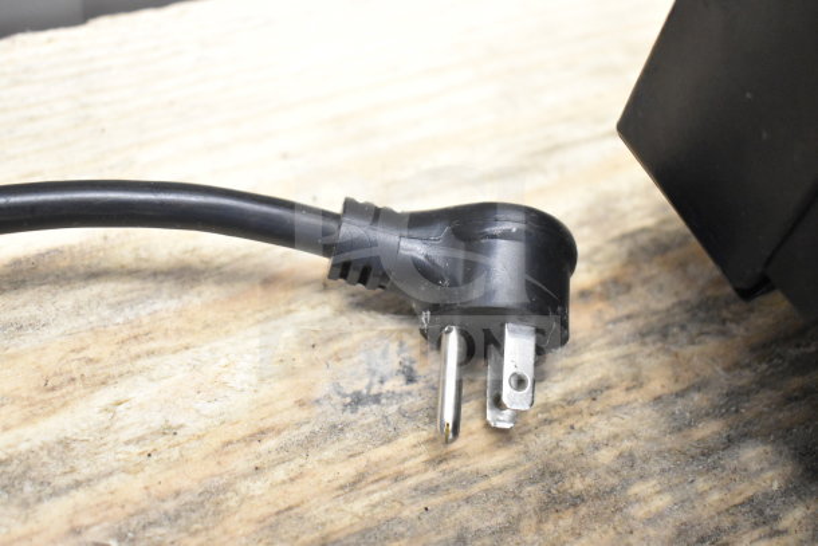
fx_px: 1159
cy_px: 273
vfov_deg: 26.5
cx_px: 409
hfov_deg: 38.9
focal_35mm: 51
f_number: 5
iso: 6400
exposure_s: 1/100
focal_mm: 34
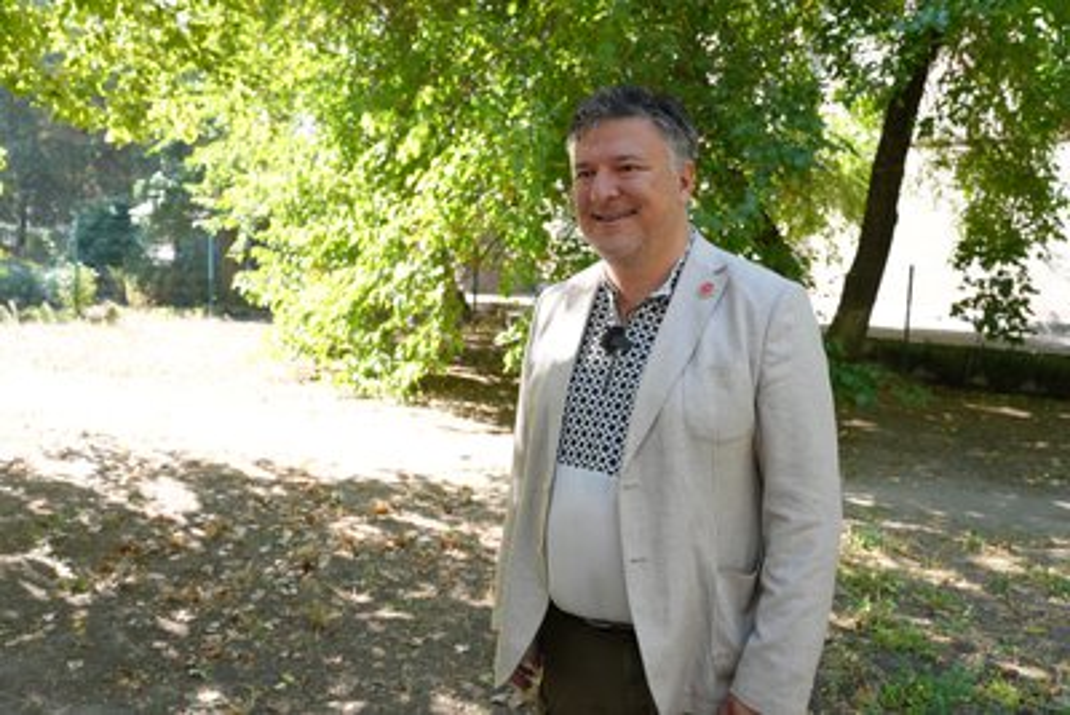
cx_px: 535
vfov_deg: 46.4
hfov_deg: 65.5
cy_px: 358
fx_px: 832
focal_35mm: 28
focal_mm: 28
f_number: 4
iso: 320
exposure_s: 1/160
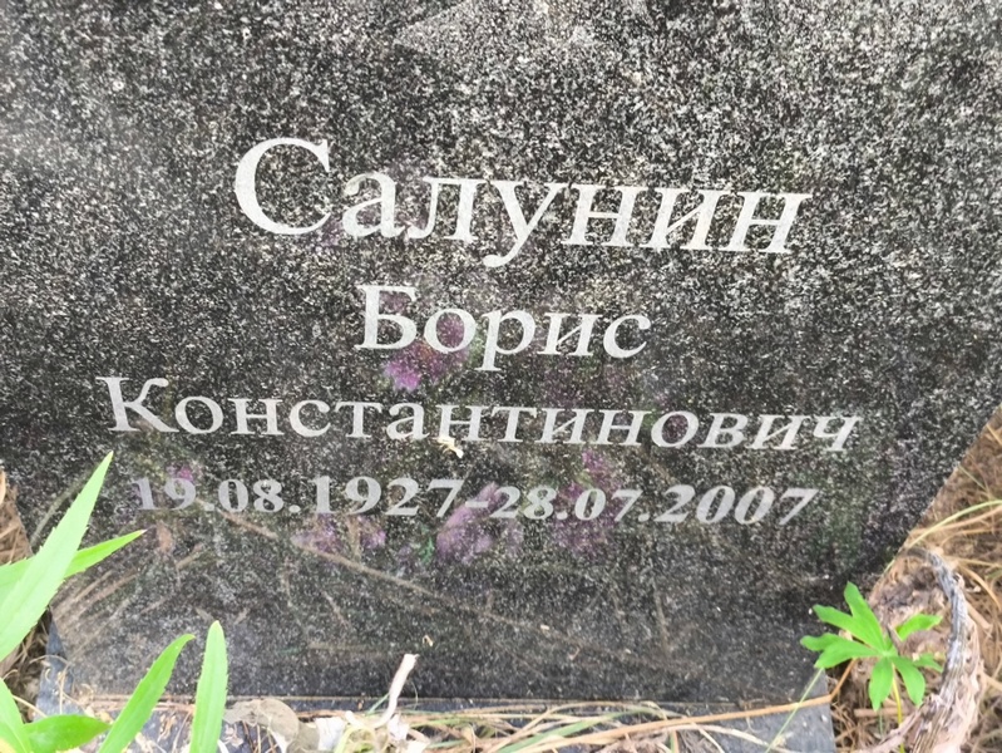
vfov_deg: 29.1
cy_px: 376
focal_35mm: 50
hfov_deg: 38.2
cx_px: 501
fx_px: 1448
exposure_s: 1/60
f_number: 1.7
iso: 200
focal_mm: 4.71
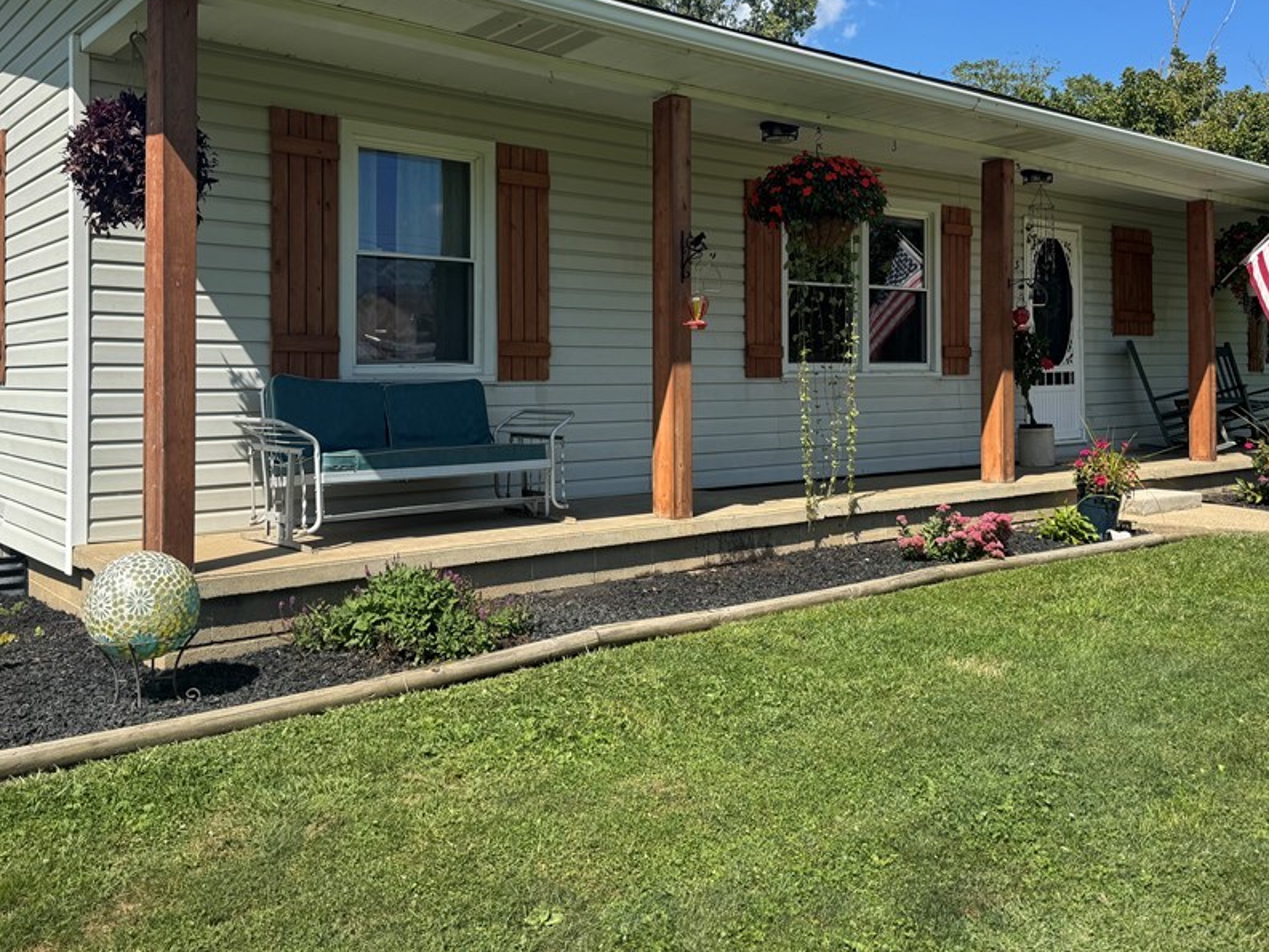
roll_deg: +0.0
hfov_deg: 58.3
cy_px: 365
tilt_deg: -0.4
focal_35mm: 31
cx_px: 614
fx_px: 1137
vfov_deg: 45.1
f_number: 1.78
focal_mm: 6.76
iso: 80
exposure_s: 1/3597
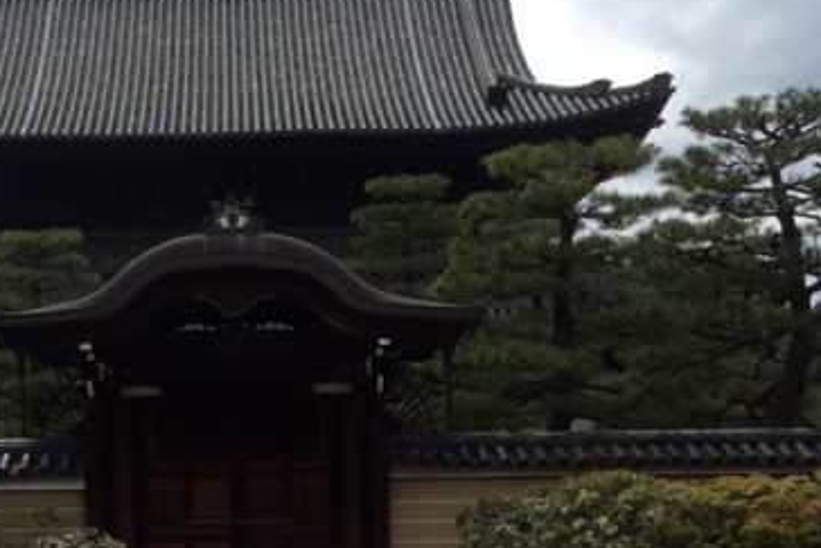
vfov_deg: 18.3
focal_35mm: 73
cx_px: 257
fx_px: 1665
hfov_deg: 27.5
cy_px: 514
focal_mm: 3.3
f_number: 2.4
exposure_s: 1/1506
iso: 32
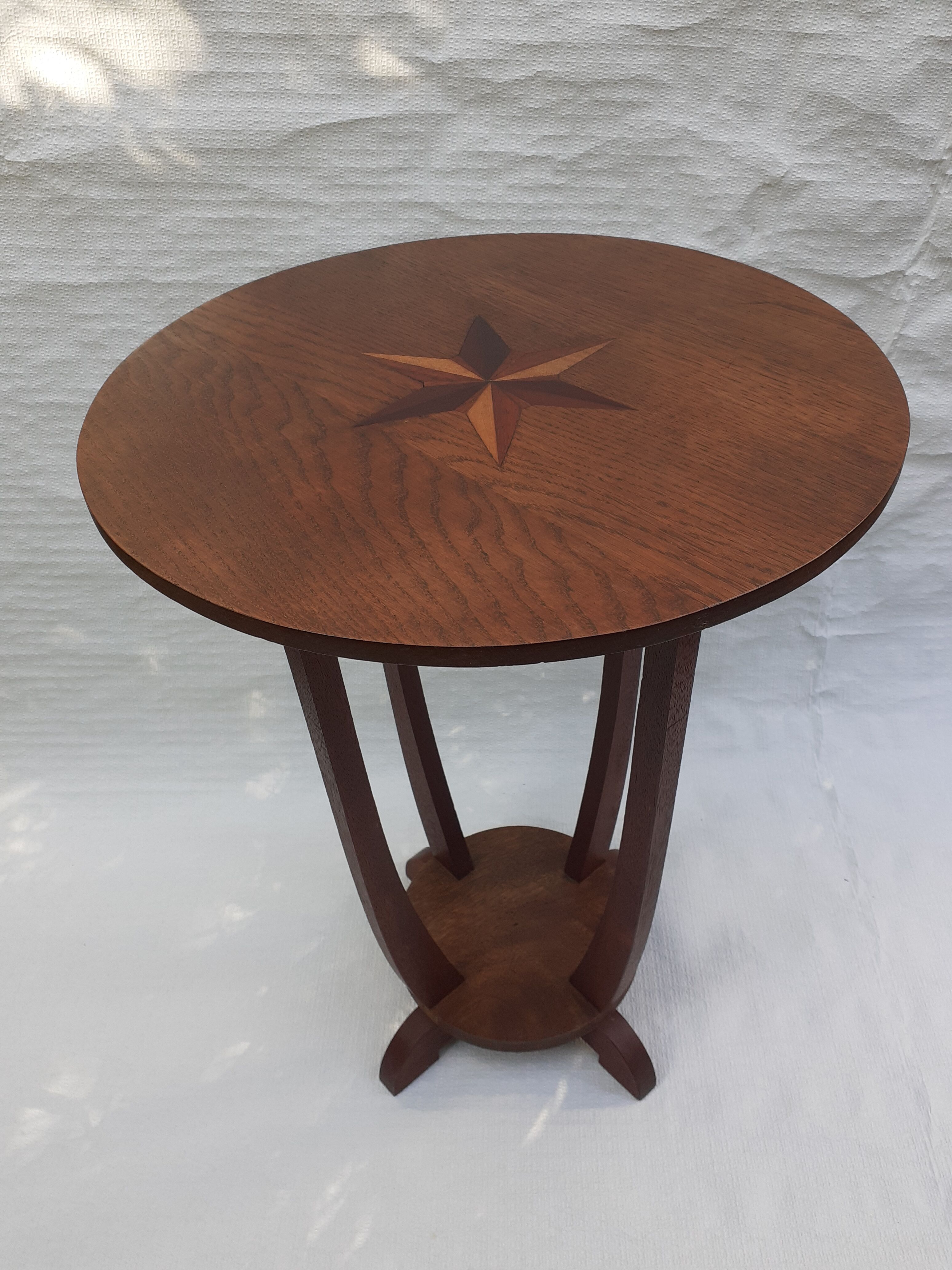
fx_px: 990
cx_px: 476
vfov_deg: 65.3
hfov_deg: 51.4
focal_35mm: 27
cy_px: 635
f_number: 1.9
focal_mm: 3.6
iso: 40
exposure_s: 1/233
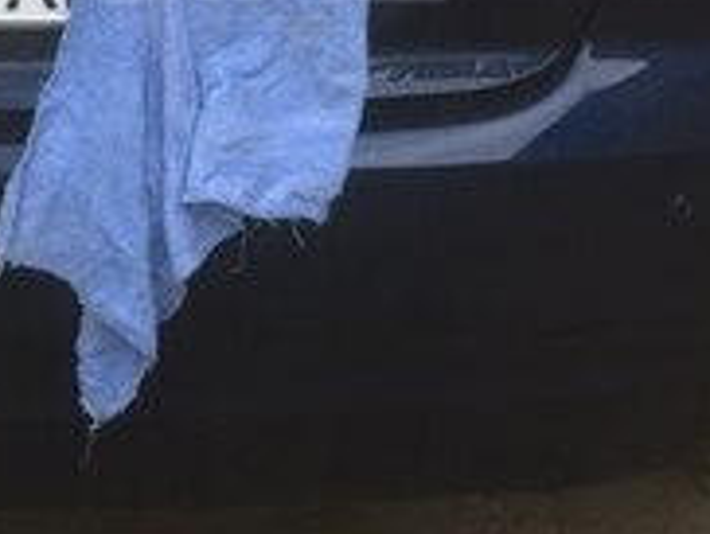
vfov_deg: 13.8
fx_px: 2156
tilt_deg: -23.3
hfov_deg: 18.3
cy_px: -57
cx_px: 47
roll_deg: +2.7
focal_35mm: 105
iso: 32
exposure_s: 1/283
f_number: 2.2
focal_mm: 4.15
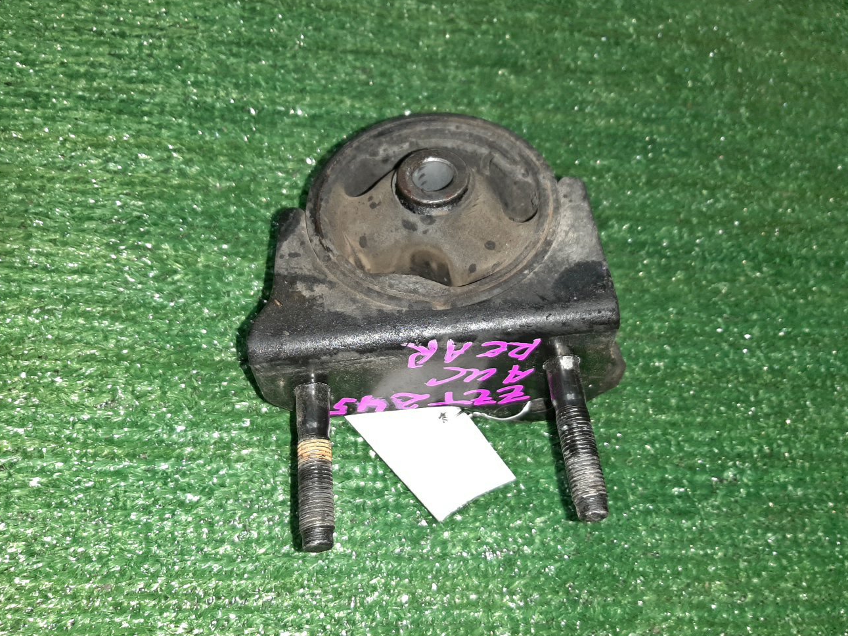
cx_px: 401
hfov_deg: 61.6
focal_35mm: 29
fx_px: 710
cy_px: 332
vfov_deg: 48.2
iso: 220
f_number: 1.7
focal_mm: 3.93
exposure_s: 1/33
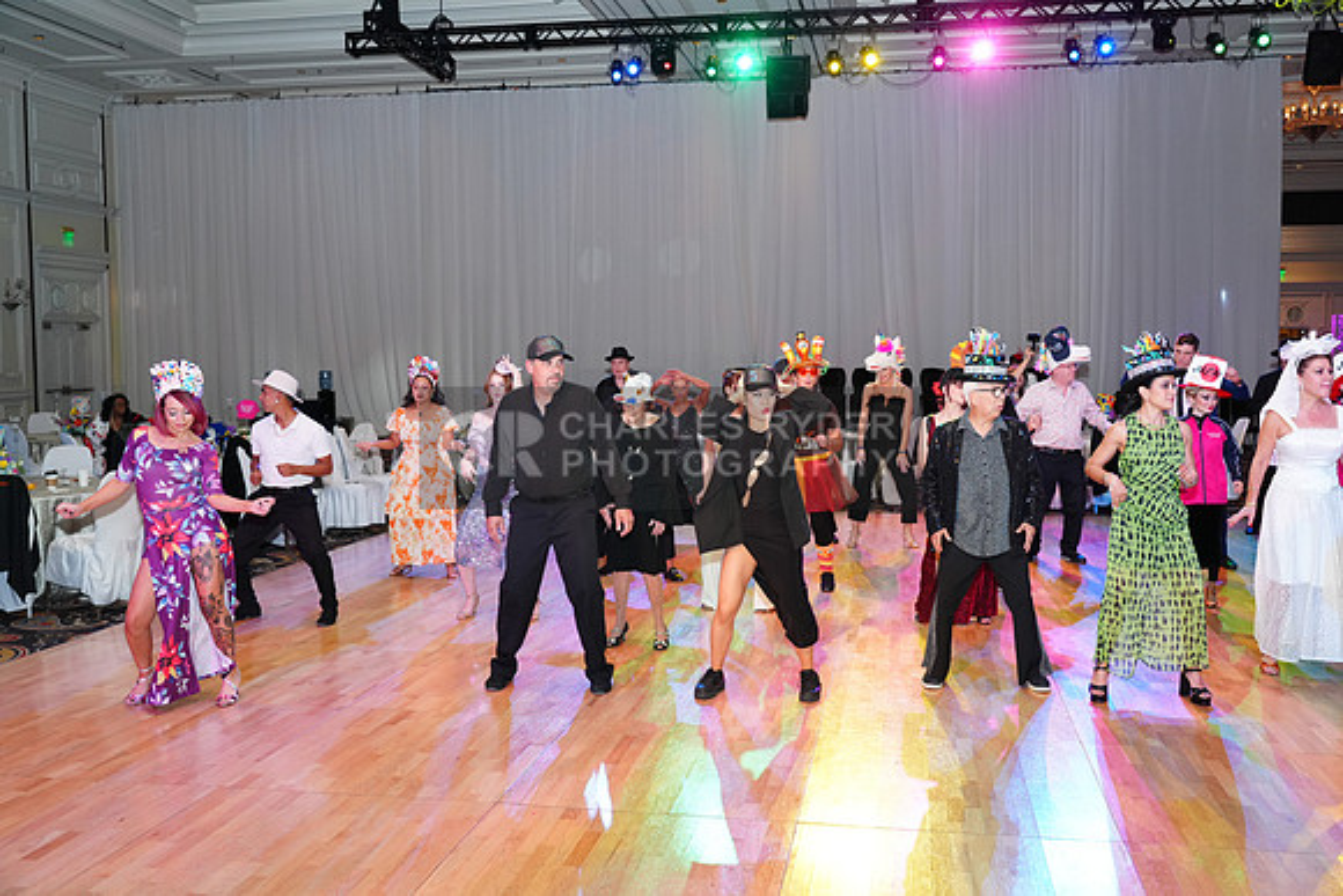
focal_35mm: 33
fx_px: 1231
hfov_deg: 57.2
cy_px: 448
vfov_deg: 40.0
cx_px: 672
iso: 1600
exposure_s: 1/250
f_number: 4
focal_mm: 33
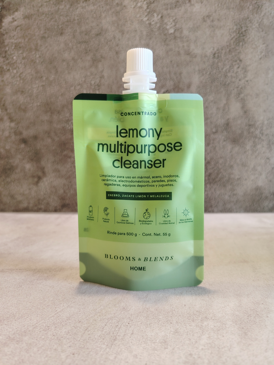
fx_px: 253
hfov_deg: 56.8
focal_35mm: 24
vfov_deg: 71.6
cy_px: 182
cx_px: 137
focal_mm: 5.25
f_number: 1.75
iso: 341
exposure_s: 1/40
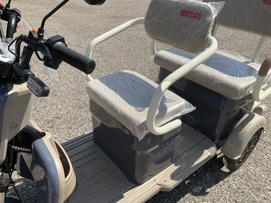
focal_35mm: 29
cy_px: 102
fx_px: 227
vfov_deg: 48.2
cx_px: 136
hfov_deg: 61.7
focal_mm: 3
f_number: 1.8
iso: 25
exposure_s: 1/1730
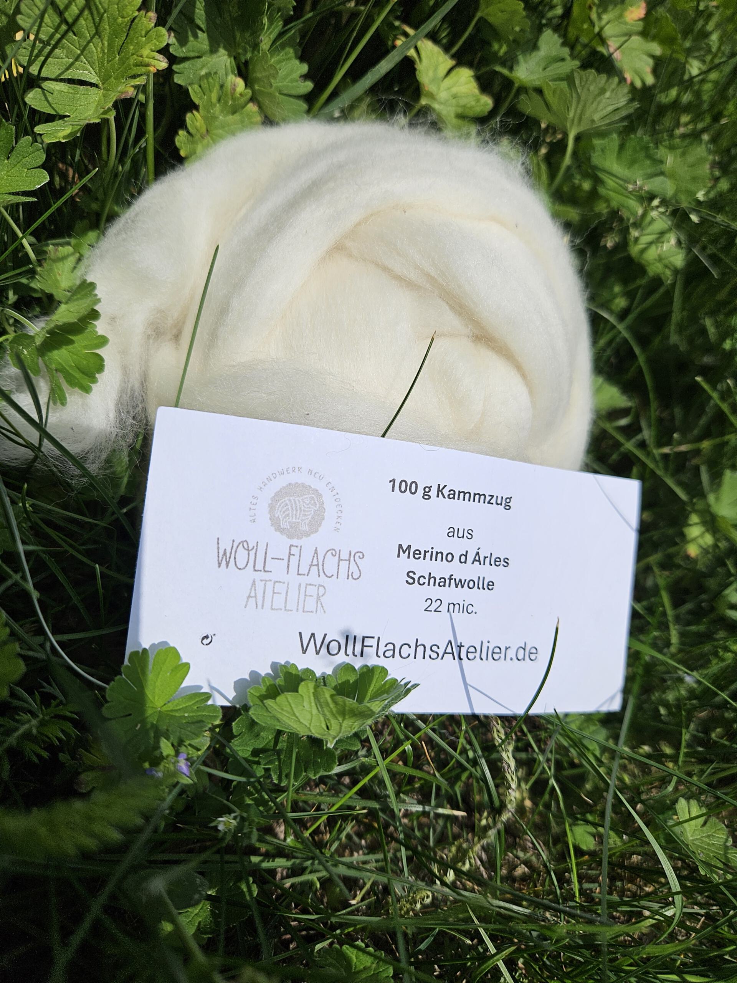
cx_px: 368
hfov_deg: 58.9
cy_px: 492
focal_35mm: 23
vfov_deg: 73.9
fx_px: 653
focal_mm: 5.4
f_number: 1.8
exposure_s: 1/5610
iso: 25
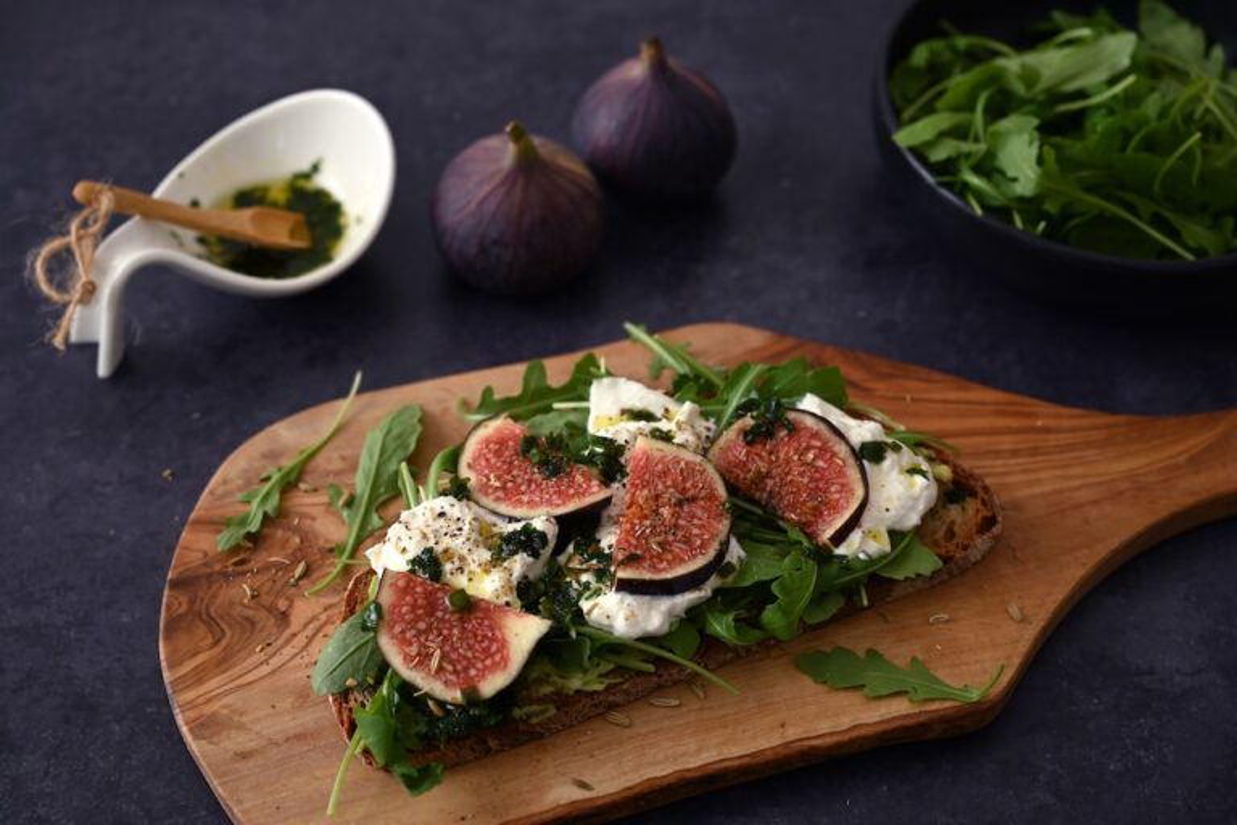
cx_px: 618
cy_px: 412
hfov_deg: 39.6
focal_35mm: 50
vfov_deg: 27.0
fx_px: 1718
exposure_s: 1/60
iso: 125
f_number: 5
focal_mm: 50
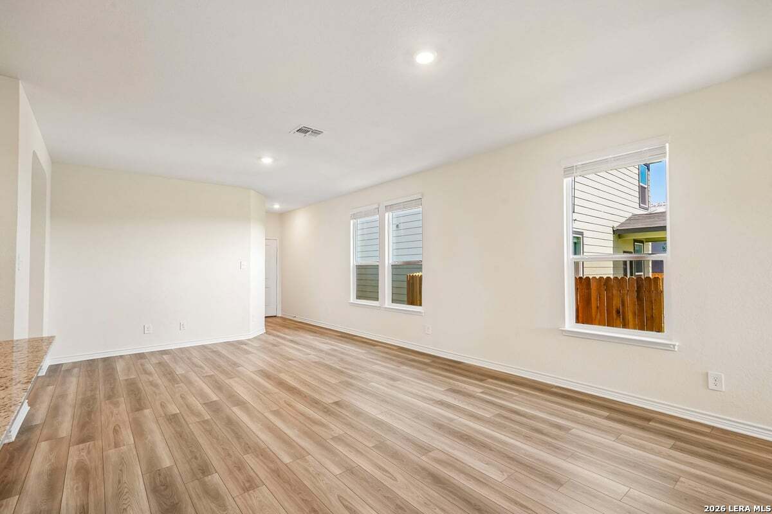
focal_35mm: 16
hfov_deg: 96.7
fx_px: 343
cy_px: 257
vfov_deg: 73.7
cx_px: 386
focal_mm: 16
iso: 500
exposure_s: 1/40
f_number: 8
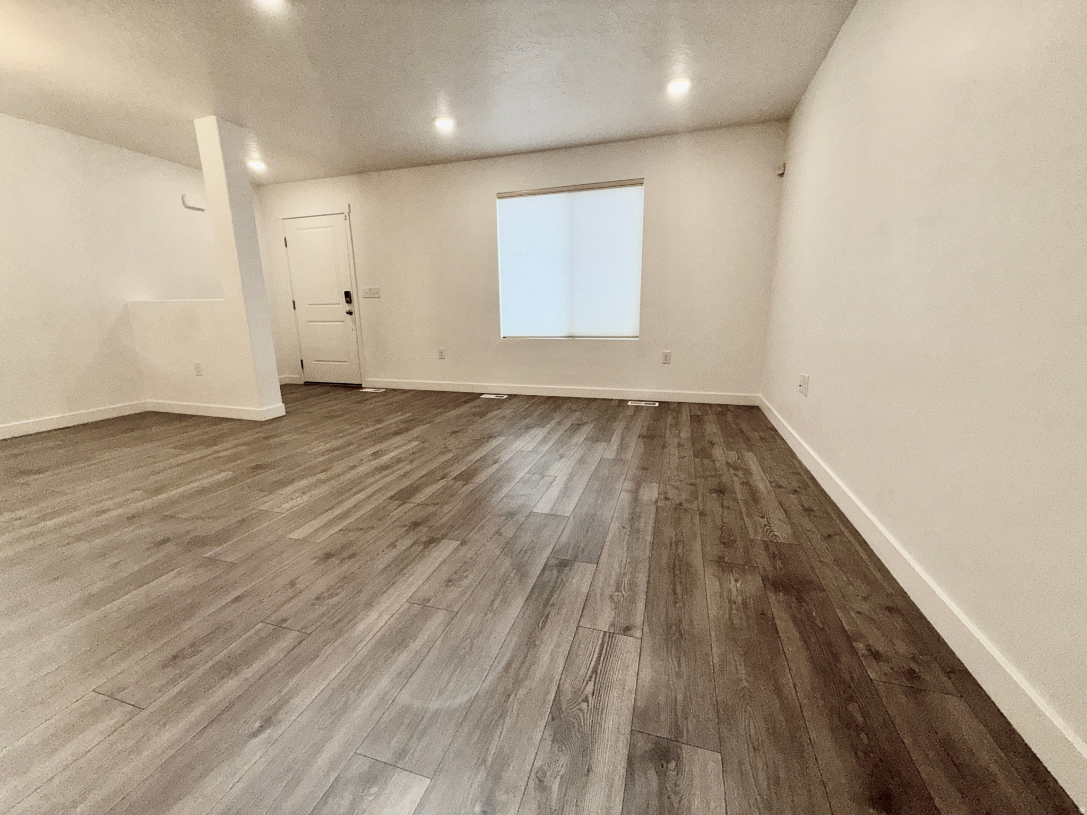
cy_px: 408
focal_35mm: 14
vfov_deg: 85.7
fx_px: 440
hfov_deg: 102.1
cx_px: 544
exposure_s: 1/122
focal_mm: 2.22
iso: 32
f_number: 2.2
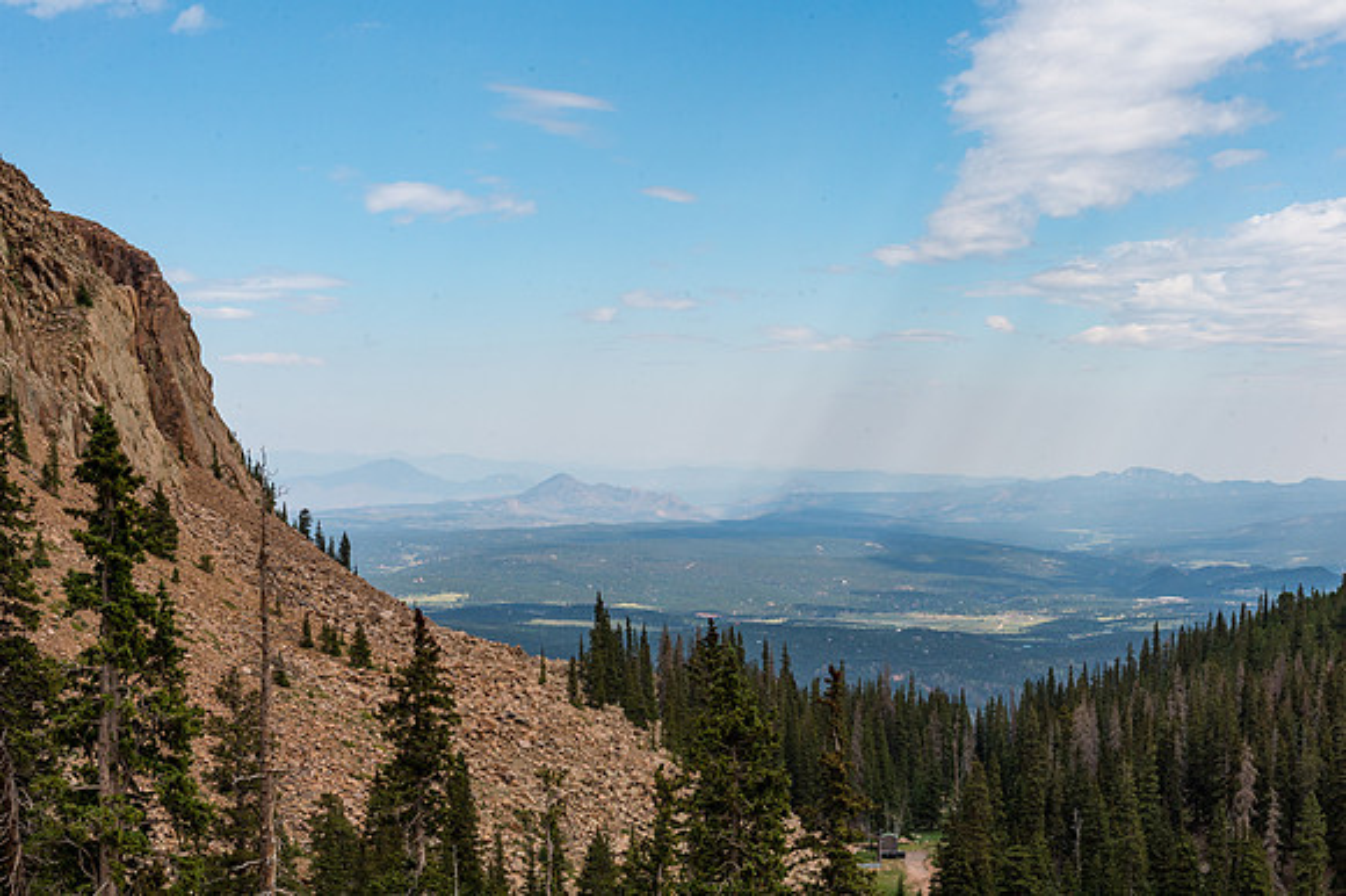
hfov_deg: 34.5
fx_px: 2167
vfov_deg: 23.4
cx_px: 673
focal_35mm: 58
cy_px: 448
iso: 450
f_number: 16
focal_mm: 58
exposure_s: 1/200
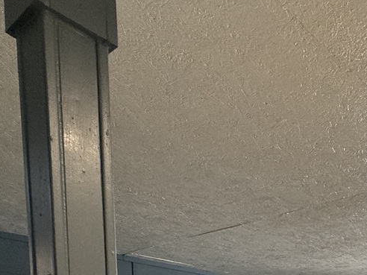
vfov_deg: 26.7
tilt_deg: -6.9
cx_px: 353
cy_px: 397
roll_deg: -1.2
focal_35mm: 41
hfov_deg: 40.9
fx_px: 435
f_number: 2.2
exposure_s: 1/120
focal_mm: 2.22
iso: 320
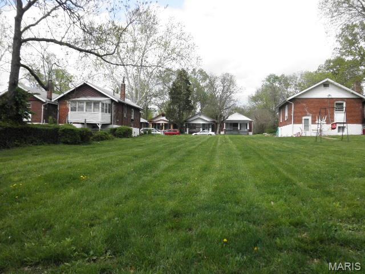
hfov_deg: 63.4
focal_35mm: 28
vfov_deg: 49.7
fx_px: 295
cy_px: 137
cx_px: 182
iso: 64
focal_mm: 5
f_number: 8.5
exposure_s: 1/60
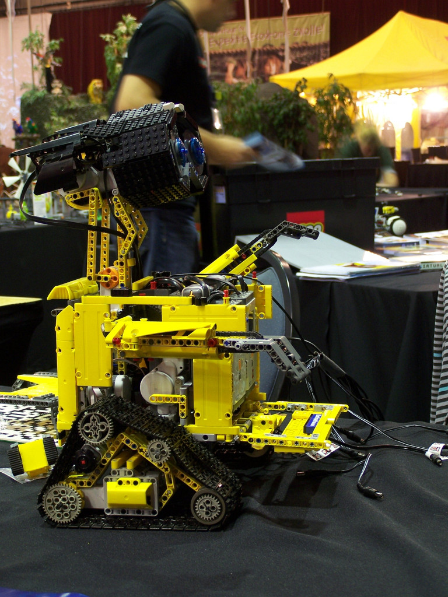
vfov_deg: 28.2
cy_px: 298
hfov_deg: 21.3
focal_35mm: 69
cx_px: 224
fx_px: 1191
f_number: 3.2
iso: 80
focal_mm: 11.5
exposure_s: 1/2
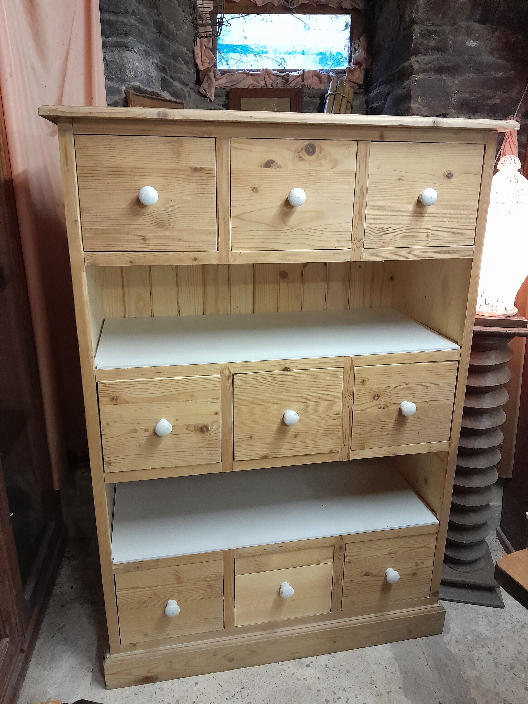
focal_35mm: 26
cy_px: 352
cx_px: 264
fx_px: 529
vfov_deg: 67.3
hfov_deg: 53.1
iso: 640
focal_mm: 3.98
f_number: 1.8
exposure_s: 1/25
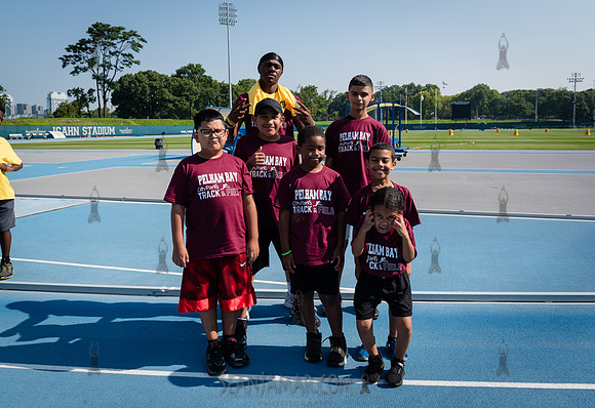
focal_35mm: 29
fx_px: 483
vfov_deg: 45.6
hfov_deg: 63.3
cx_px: 288
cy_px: 167
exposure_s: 1/1250
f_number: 5.6
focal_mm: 24
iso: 400
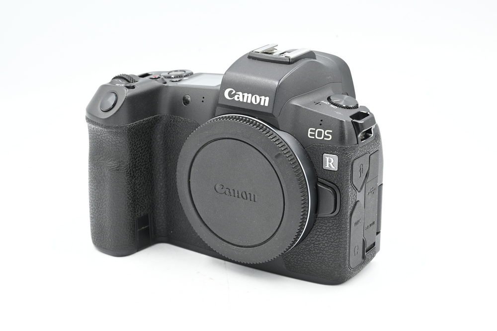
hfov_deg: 27.3
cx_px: 248
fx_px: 1022
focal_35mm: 74
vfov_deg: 18.4
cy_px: 166
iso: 100
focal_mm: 74
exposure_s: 1/6
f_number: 14
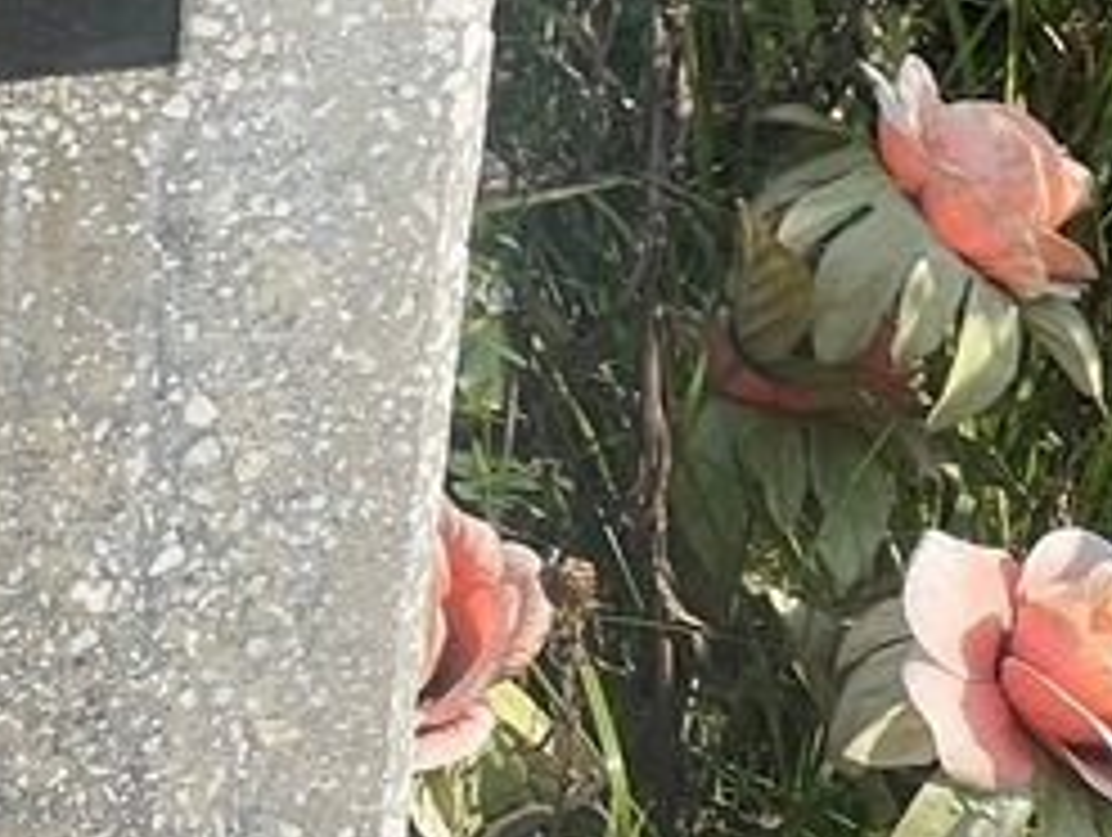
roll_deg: -1.8
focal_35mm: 249
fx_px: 8011
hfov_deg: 7.9
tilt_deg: -25.0
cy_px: -490
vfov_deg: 5.9
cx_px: -122
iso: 32
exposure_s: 1/445
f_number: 2.8
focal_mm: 9
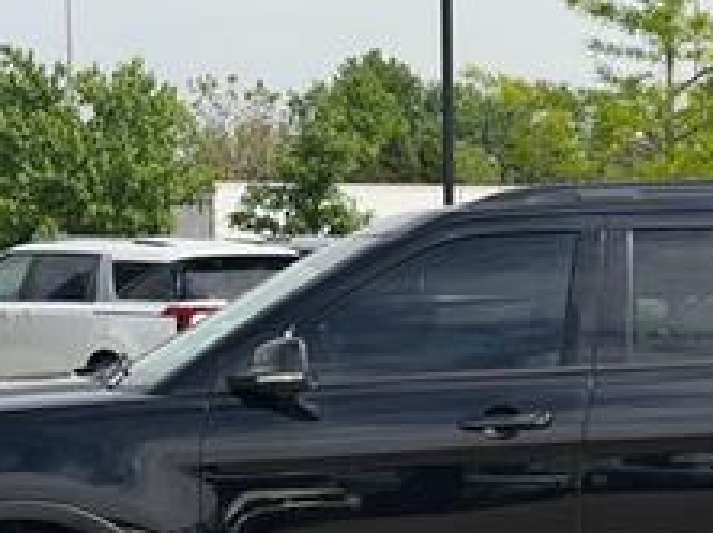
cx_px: 543
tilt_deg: -7.0
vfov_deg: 13.4
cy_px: 514
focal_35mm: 109
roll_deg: +0.3
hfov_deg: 17.9
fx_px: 2243
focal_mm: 6.76
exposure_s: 1/3704
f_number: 1.78
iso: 80
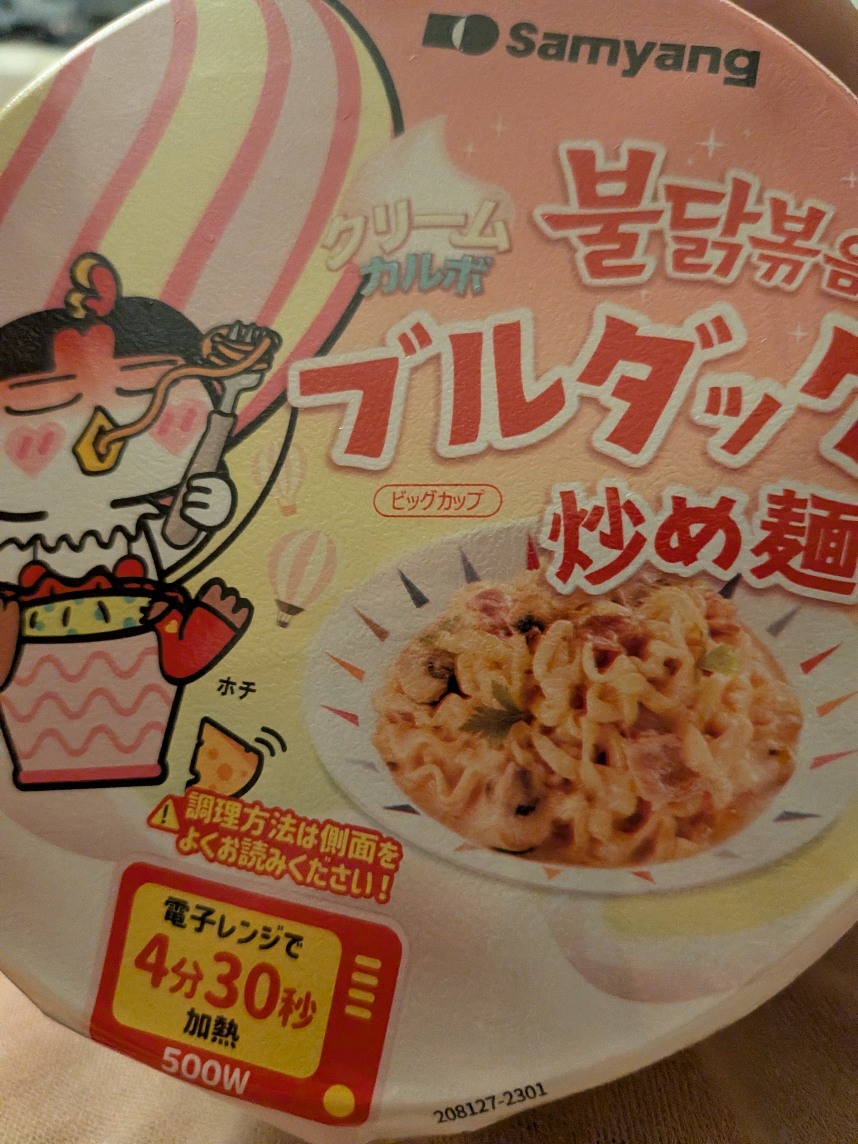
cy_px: 572
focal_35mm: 24
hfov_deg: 56.8
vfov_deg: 71.6
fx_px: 793
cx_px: 429
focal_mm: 4.53
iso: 3072
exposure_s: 1/69.7
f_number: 1.7
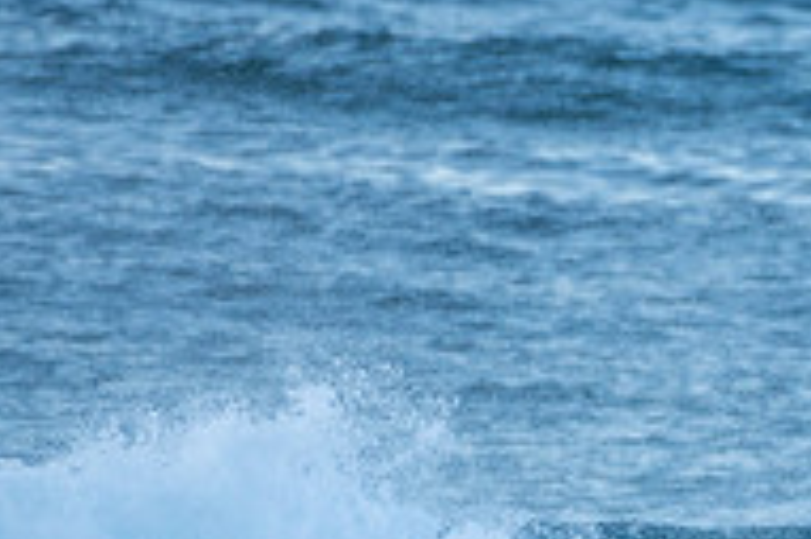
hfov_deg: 0.9
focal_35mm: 2283
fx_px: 51386
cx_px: 1091
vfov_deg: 0.6
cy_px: 643
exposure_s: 1/400
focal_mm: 500
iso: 250
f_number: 5.6
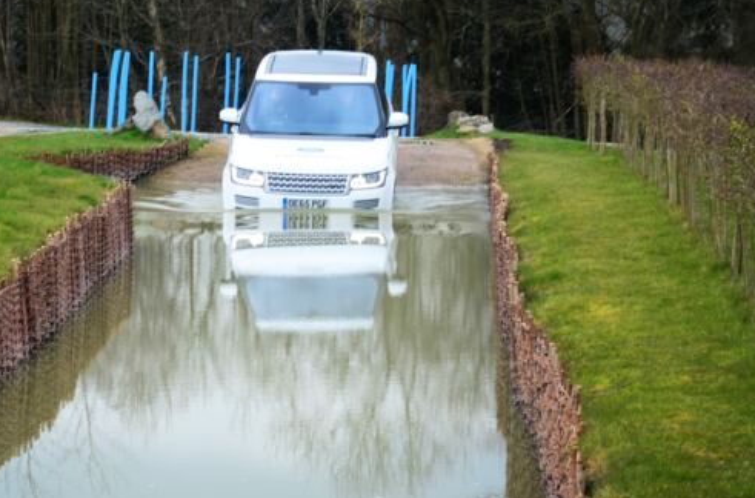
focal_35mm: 176
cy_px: 242
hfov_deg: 11.7
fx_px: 3679
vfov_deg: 7.7
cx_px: 288
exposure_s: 1/25
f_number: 13
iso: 200
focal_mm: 90
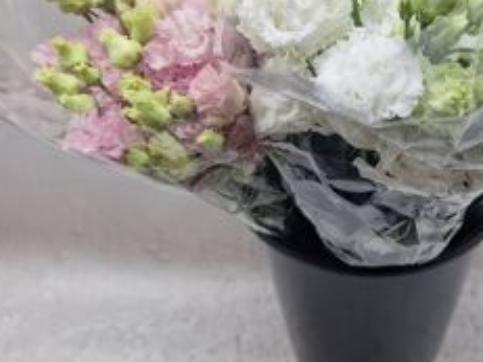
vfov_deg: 37.5
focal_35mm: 37
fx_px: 516
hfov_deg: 48.4
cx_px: 356
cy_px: 82
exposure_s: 1/100
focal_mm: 5.54
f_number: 1.8
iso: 50
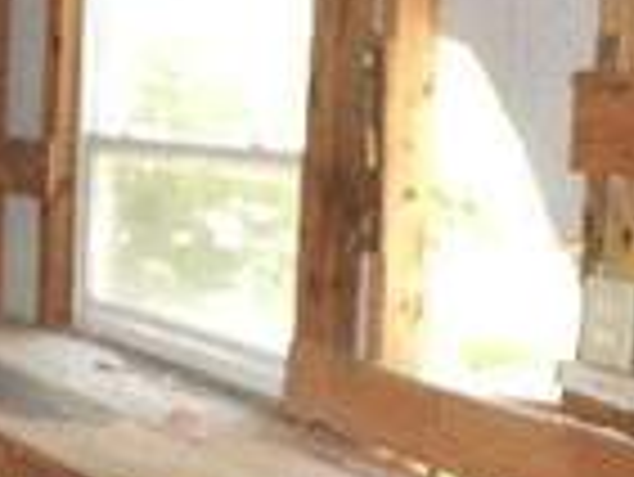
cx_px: -261
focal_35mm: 75
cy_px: 198
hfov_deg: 22.3
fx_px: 1375
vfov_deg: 19.7
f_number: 3
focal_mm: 4
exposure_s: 1/30
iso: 200
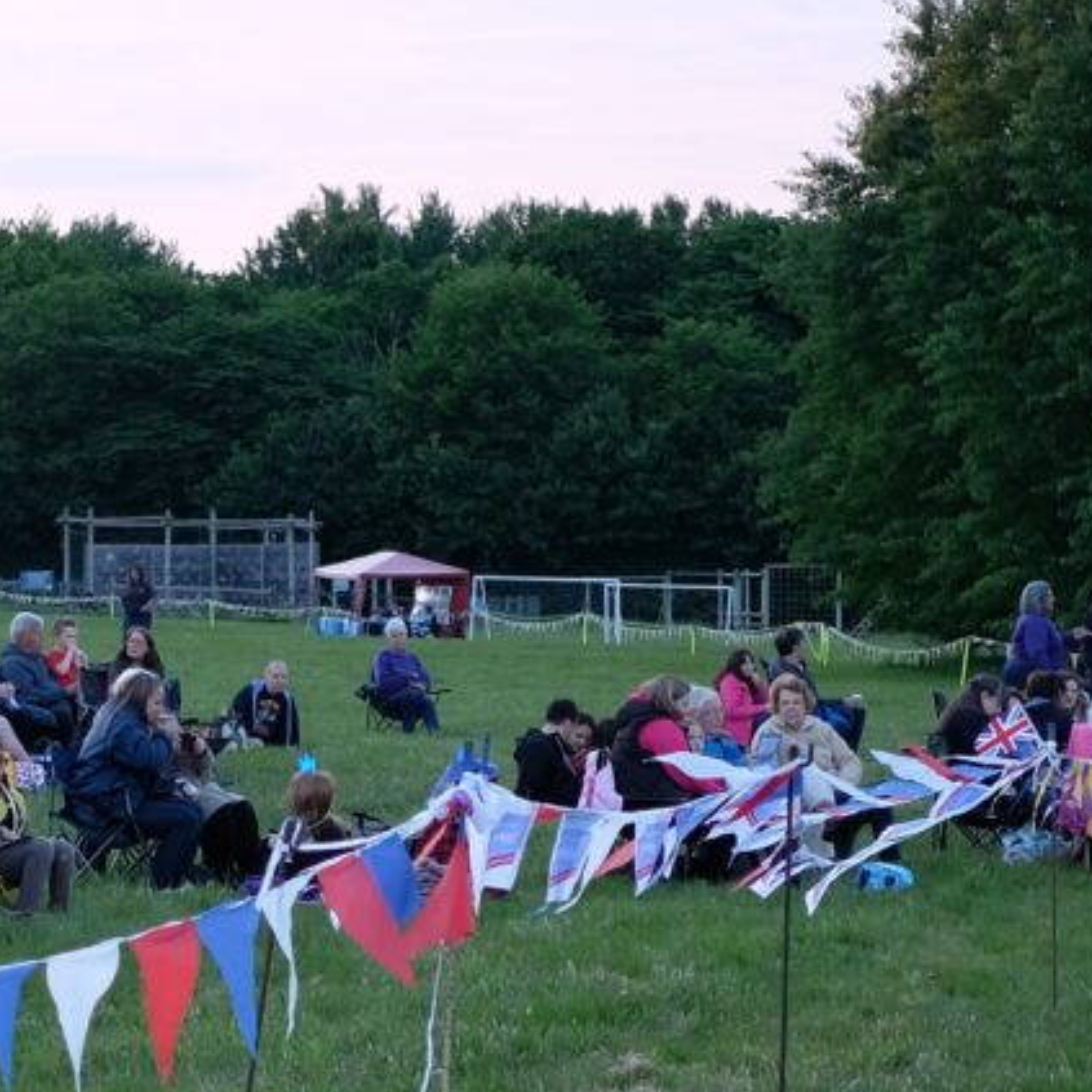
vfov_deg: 24.0
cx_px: 653
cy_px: 469
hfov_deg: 24.0
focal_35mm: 72
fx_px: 2570
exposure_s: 1/240
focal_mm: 23
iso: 200
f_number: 2
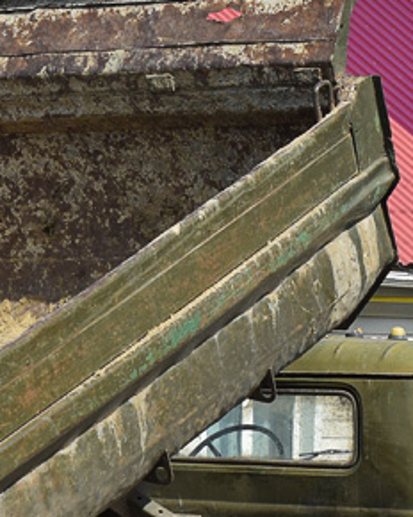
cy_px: 442
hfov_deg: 7.8
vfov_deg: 9.7
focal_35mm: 198
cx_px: 71
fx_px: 3025
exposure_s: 1/1000
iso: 200
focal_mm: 34
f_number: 6.3
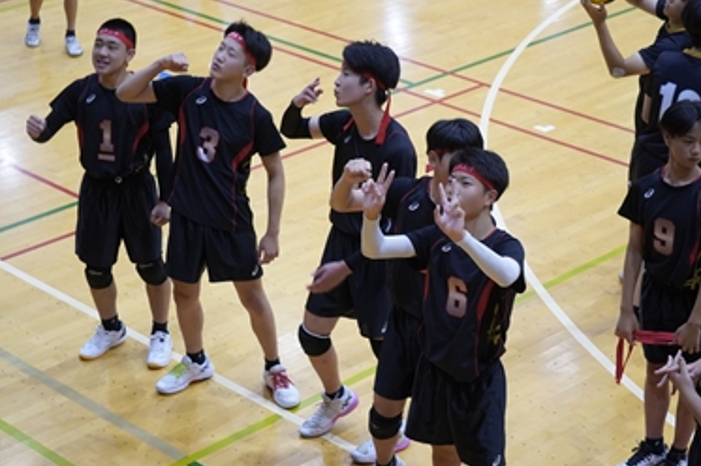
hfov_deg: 23.0
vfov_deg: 15.4
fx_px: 1722
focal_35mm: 89
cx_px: 365
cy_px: 241
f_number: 4.5
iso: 2500
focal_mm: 55
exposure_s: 1/160
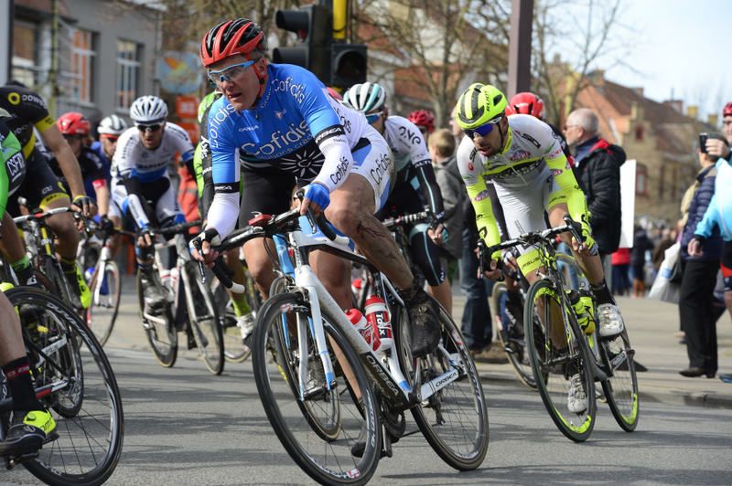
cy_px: 243
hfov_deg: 14.2
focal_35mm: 145
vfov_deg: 9.4
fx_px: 2946
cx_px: 366
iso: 400
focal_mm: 145
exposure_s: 1/500
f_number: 8
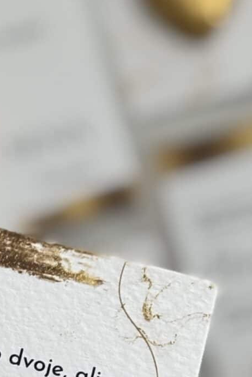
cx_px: -173
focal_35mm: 200
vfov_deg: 10.1
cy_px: 451
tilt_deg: -83.1
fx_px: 2098
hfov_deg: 6.7
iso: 32
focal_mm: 5.96
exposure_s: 1/121
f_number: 1.6
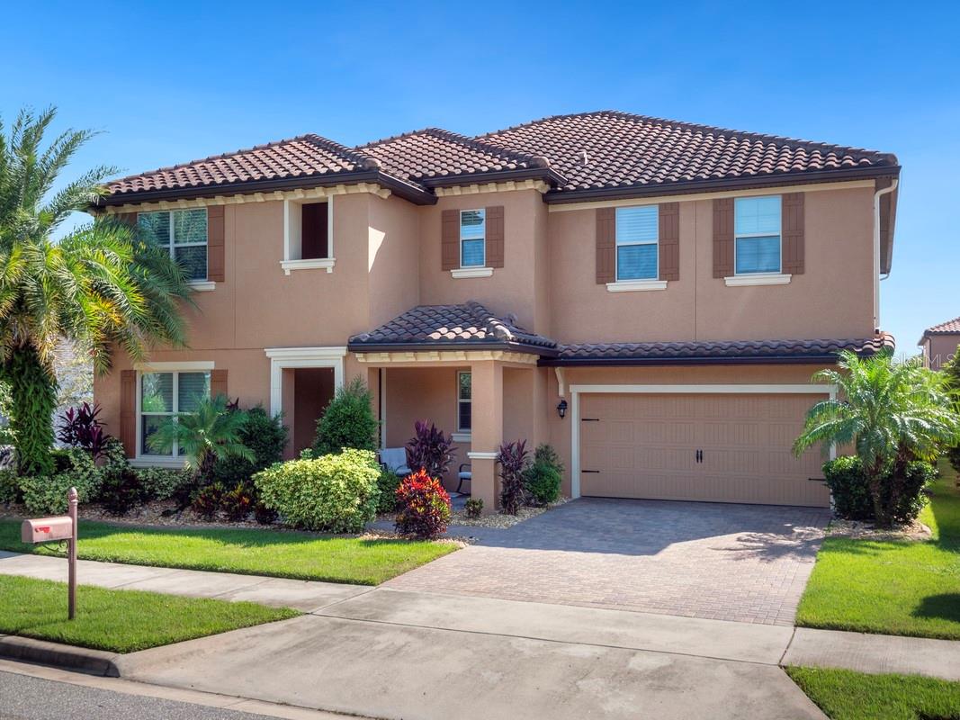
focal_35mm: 36
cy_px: 360
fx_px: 998
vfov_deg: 39.6
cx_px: 480
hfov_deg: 51.4
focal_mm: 18
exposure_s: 1/1000
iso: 200
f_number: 4
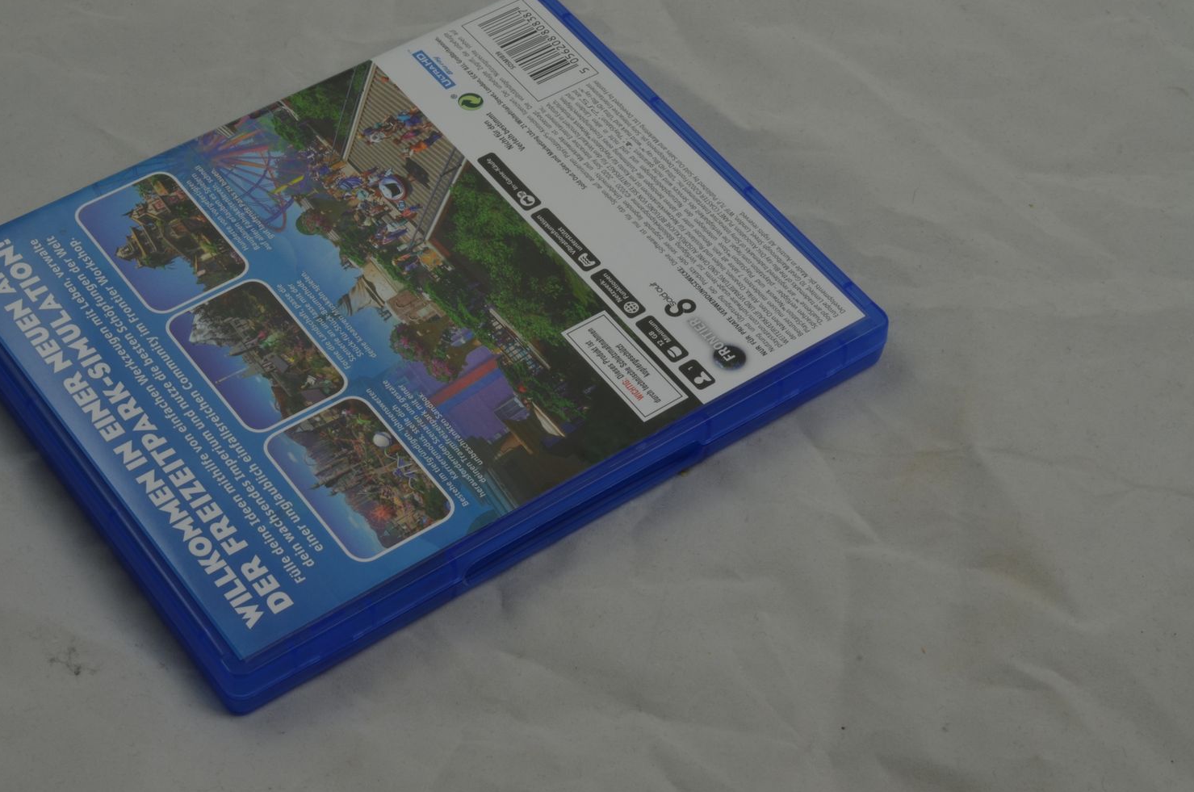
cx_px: 504
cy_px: 320
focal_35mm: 73
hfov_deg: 27.7
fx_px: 2417
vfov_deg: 18.6
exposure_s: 1/3
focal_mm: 40
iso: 100
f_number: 20
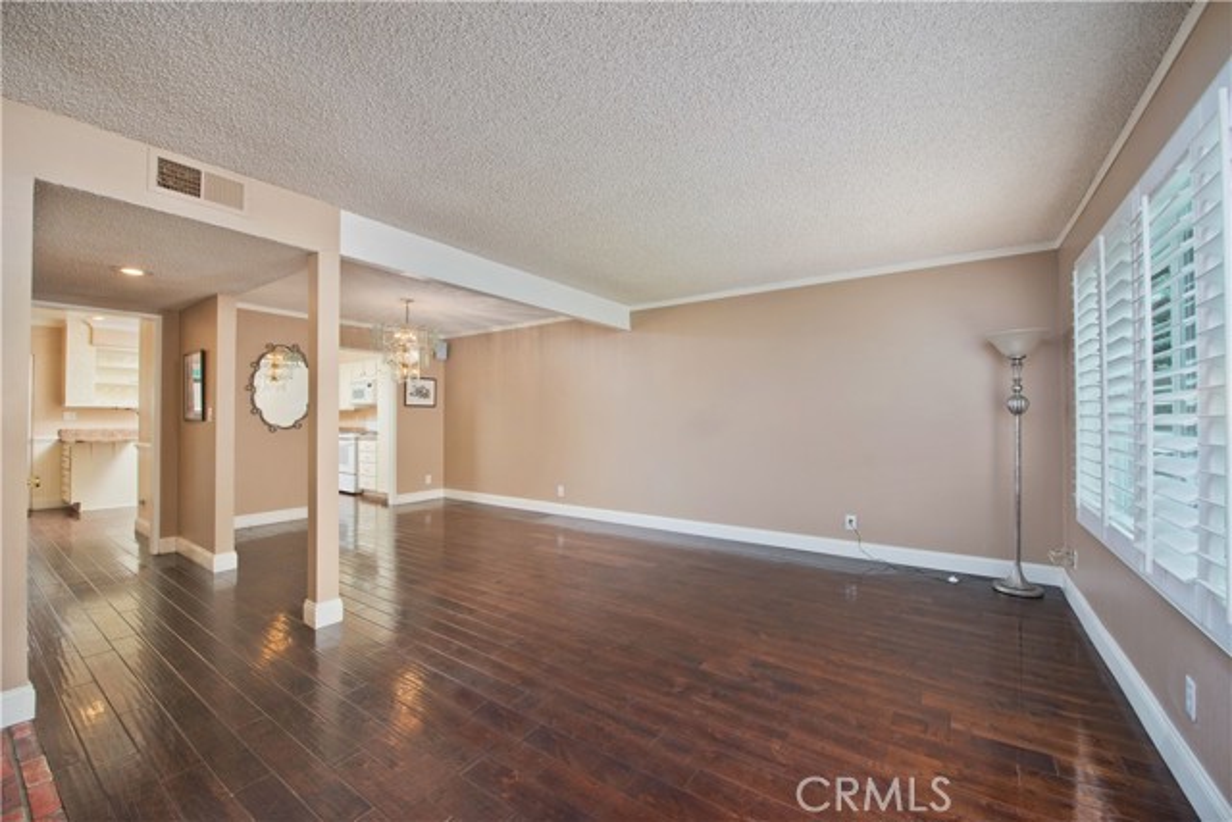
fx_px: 479
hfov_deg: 104.2
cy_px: 411
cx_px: 616
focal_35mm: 14
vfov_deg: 81.2
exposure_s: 1/160
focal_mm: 14
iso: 400
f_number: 7.1
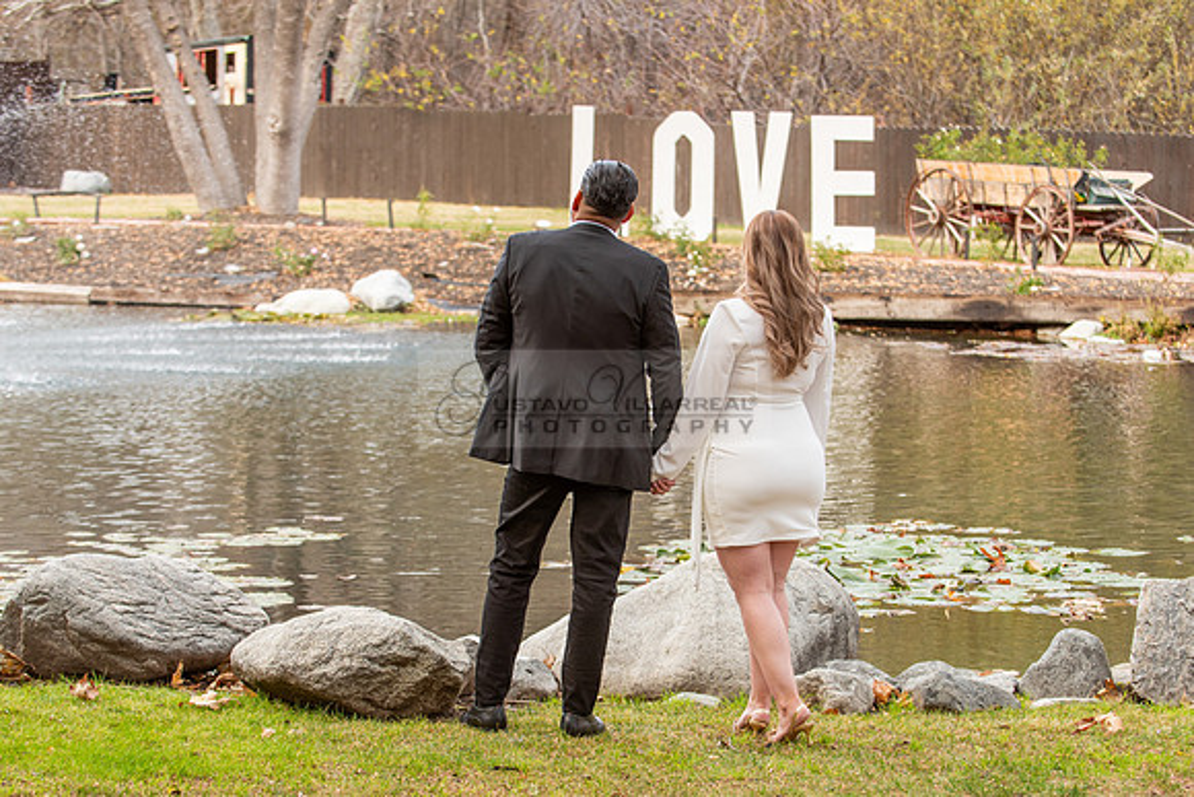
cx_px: 656
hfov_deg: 19.4
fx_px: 3494
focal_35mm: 105
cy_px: 505
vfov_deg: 13.0
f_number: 3.5
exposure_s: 1/200
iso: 250
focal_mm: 80
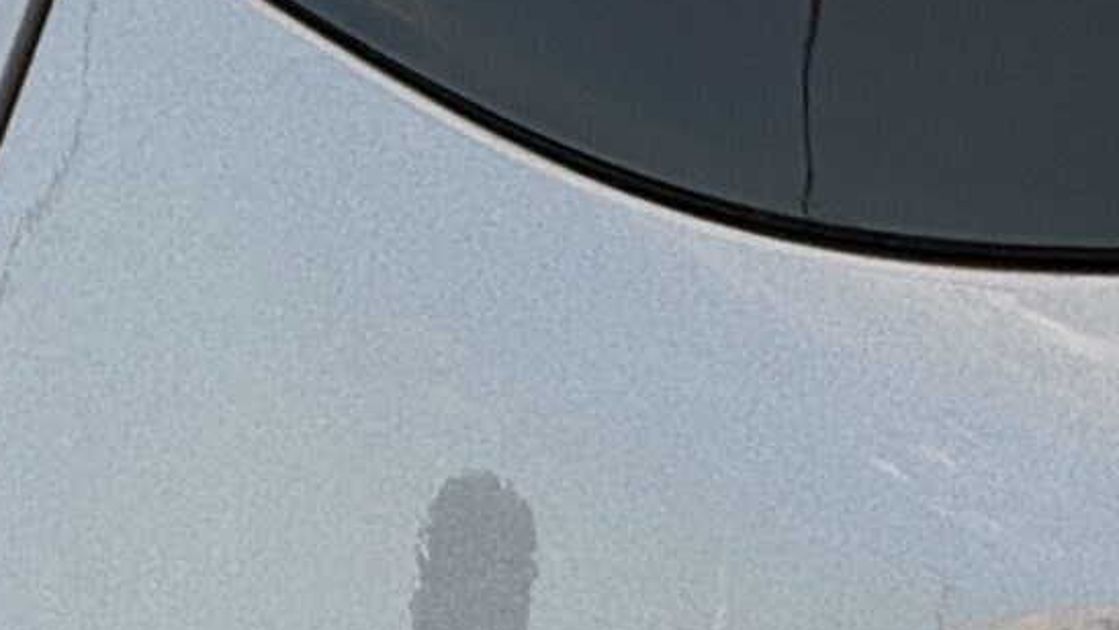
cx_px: 2265
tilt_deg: -4.2
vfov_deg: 2.0
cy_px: -372
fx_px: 18163
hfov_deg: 3.5
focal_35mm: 612
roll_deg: -0.2
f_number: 2.8
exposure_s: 1/125
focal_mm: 15.66
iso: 50
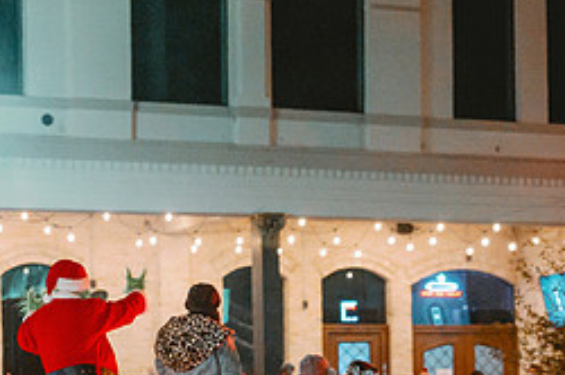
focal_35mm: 116
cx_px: 206
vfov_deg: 11.6
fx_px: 1818
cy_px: 389
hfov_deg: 17.6
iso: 5000
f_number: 2
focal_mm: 50
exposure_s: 1/400
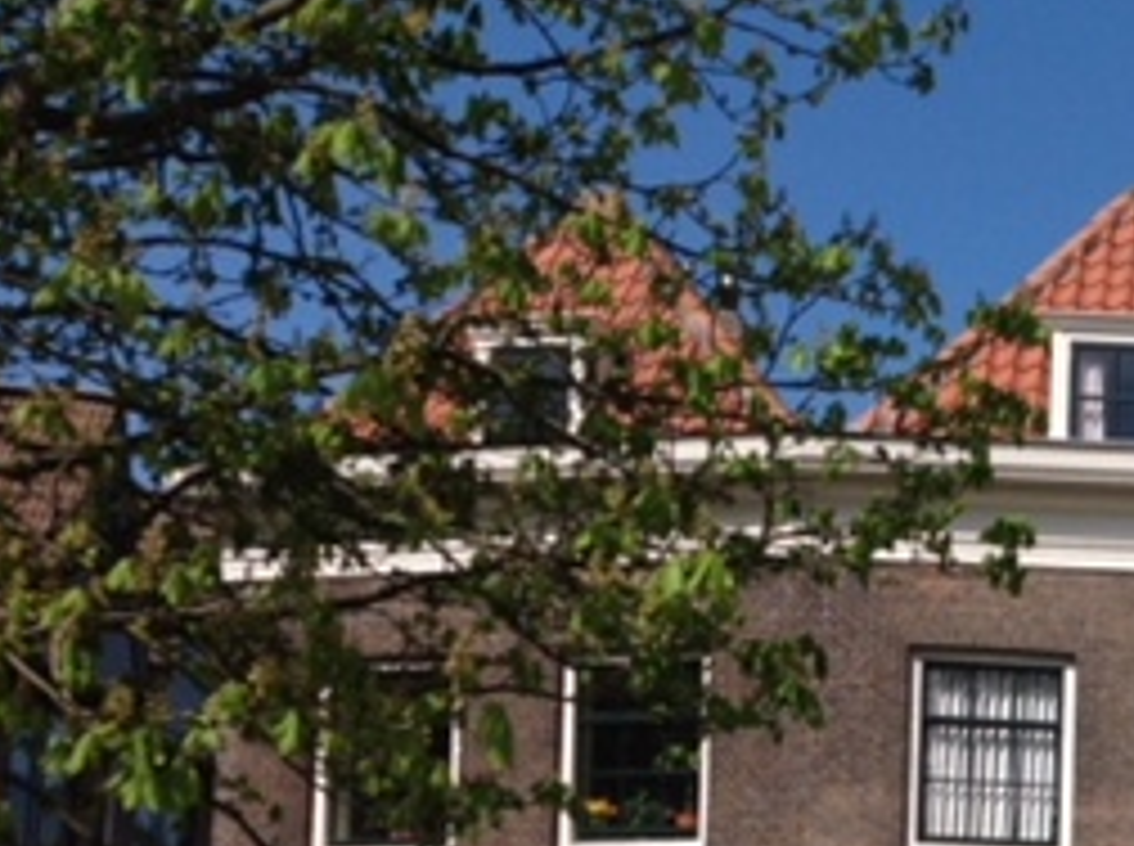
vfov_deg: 15.8
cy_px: 1044
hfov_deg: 20.6
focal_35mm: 89
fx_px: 2910
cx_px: 1372
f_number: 2.4
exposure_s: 1/2519
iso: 64
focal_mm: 4.28
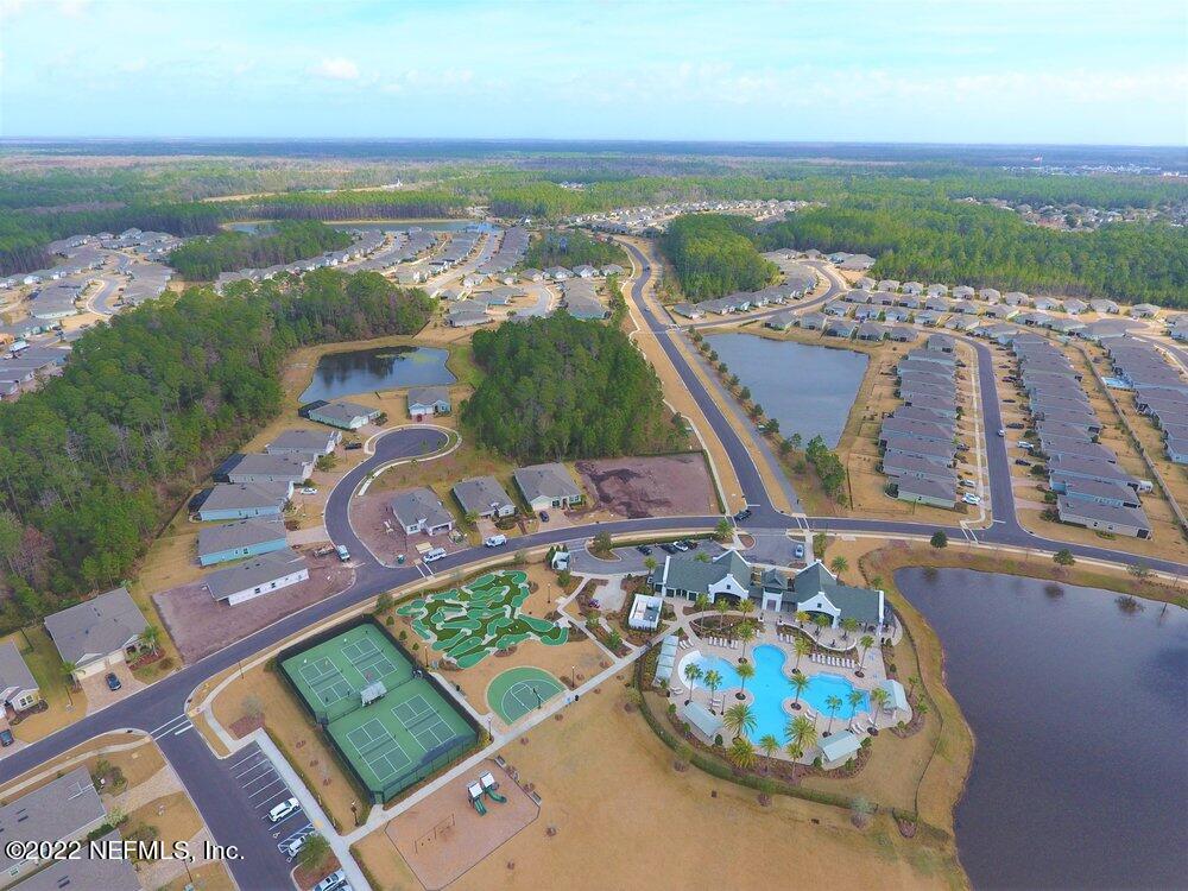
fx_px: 686
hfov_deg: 81.7
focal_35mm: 20
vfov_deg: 66.0
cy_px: 446
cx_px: 594
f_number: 2.8
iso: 100
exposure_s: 1/580
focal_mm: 3.61
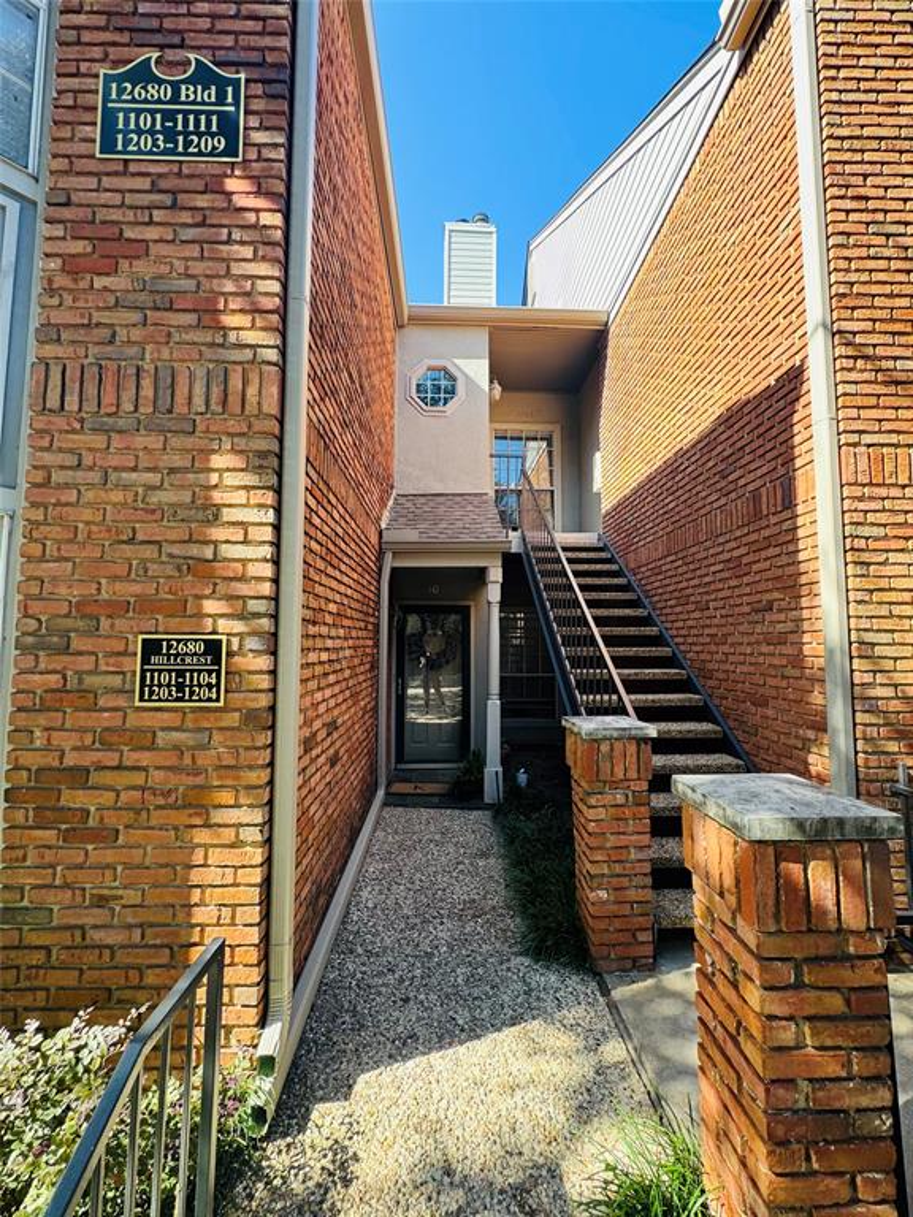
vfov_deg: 102.1
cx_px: 456
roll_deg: -1.4
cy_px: 608
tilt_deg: +4.9
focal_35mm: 14
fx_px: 492
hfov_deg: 85.7
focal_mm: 2.22
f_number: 2.2
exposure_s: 1/99
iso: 40
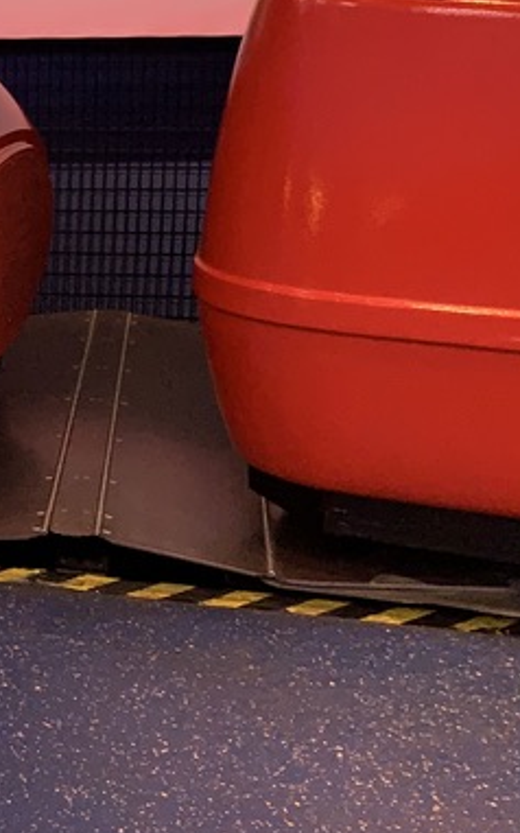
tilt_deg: -12.6
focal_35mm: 74
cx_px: -435
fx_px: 1679
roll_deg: +1.8
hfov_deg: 15.1
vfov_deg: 27.7
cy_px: 267
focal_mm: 4.25
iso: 500
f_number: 1.8
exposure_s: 1/30
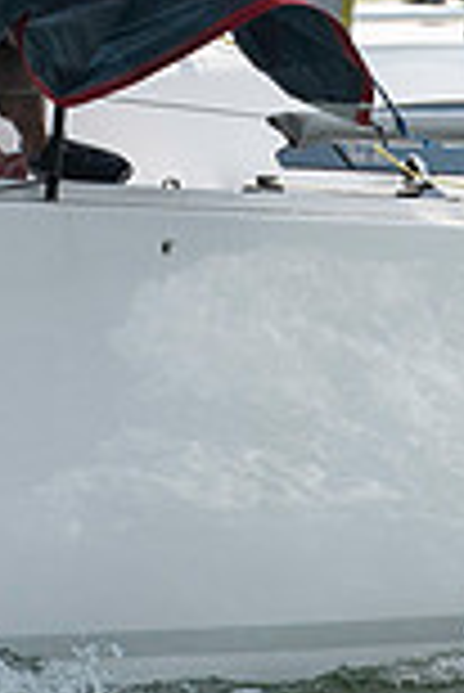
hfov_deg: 0.6
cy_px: -164
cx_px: 99
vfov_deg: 0.9
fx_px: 43573
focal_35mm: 2259
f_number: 5.6
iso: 400
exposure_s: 1/2000
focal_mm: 400
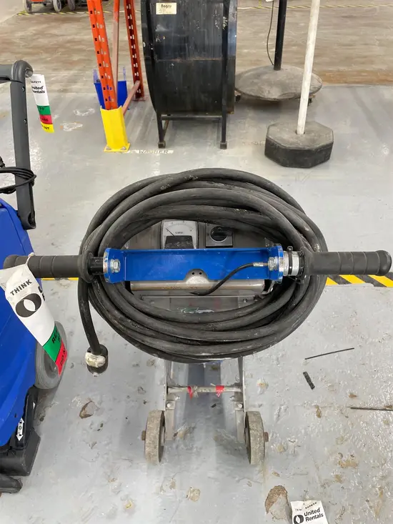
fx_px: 393
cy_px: 262
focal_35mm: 26
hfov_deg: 53.1
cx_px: 196
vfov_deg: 67.3
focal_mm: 4.2
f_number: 1.6
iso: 125
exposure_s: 1/60
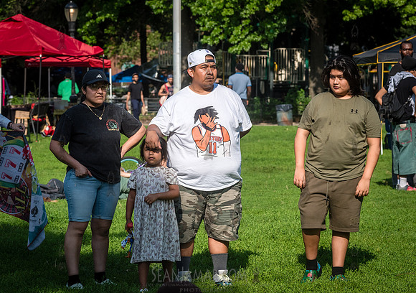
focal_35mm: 151
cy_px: 135
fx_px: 1773
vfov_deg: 9.4
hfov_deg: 13.4
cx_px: 196
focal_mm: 135
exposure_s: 1/2500
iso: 500
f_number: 8
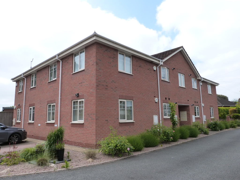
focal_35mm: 25
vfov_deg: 54.9
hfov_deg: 69.4
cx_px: 120
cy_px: 90
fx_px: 173
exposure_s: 1/320
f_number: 5.6
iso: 160
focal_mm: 4.5
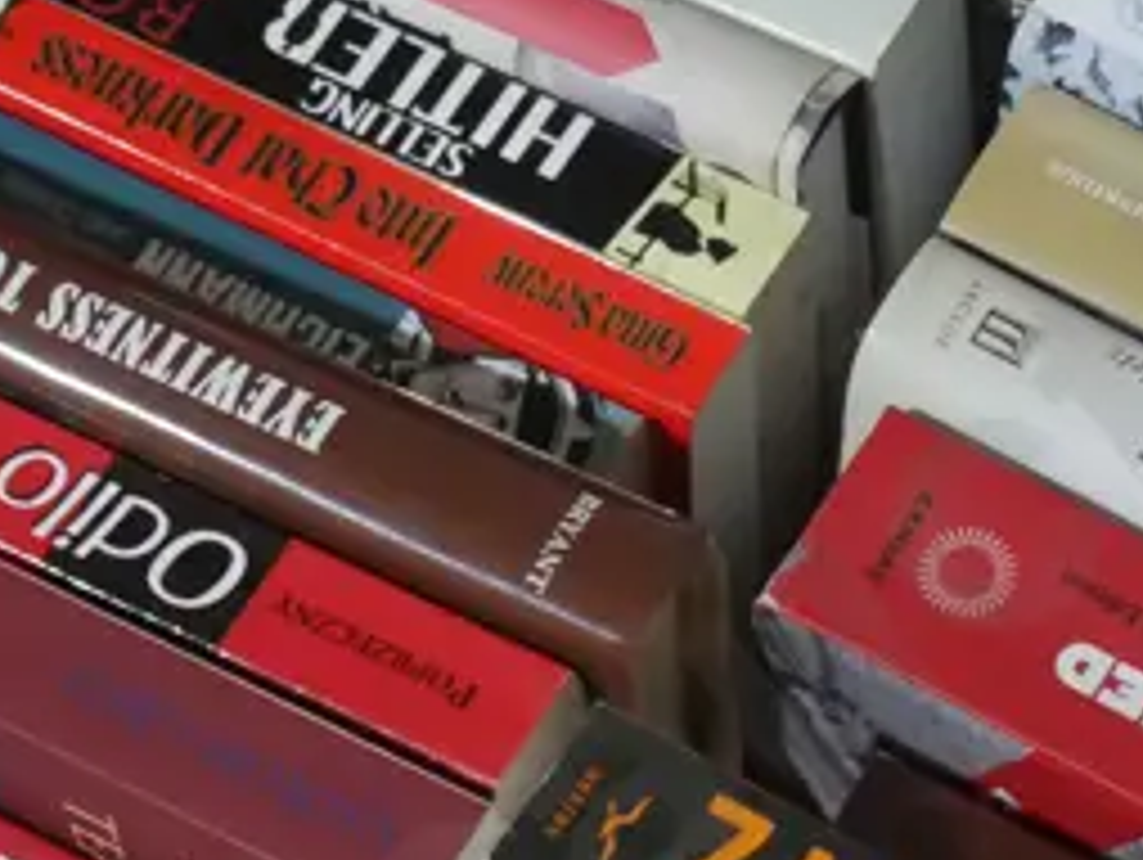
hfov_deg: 12.2
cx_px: 842
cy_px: 637
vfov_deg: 9.2
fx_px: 5321
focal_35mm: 161
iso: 2500
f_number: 4.5
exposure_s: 1/60
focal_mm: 20
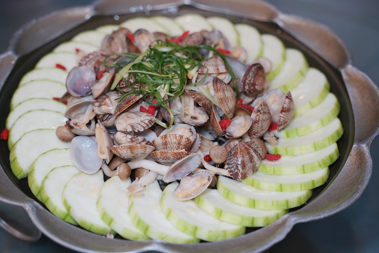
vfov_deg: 21.9
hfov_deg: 32.4
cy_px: 126
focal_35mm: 62
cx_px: 190
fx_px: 653
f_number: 4
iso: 800
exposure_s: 1/160
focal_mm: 62
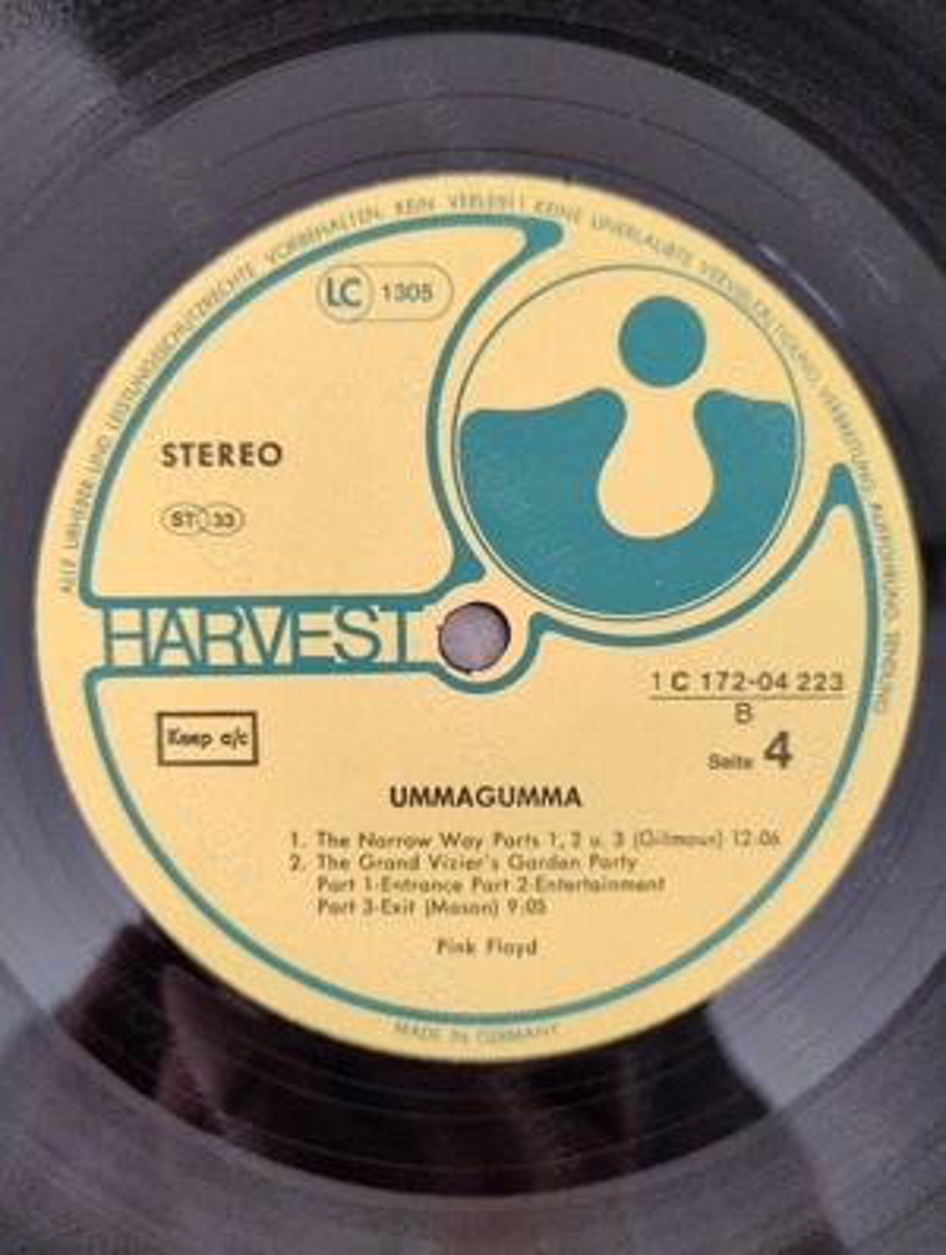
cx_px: 473
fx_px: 872
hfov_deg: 57.0
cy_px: 628
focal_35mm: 24
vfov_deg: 71.5
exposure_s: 1/50
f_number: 1.8
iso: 1025
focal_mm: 5.56
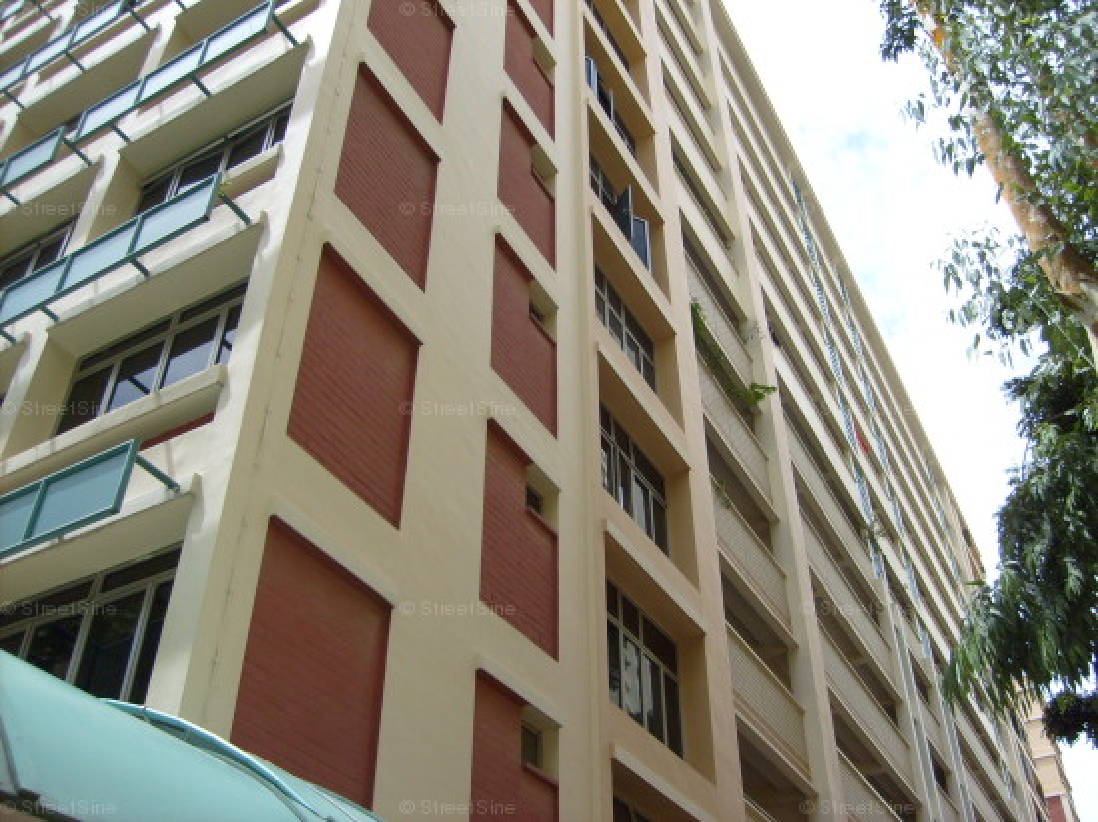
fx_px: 1110
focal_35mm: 35
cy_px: 411
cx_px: 549
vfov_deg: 40.7
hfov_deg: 52.6
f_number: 7.1
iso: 80
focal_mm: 5.8
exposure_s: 1/180
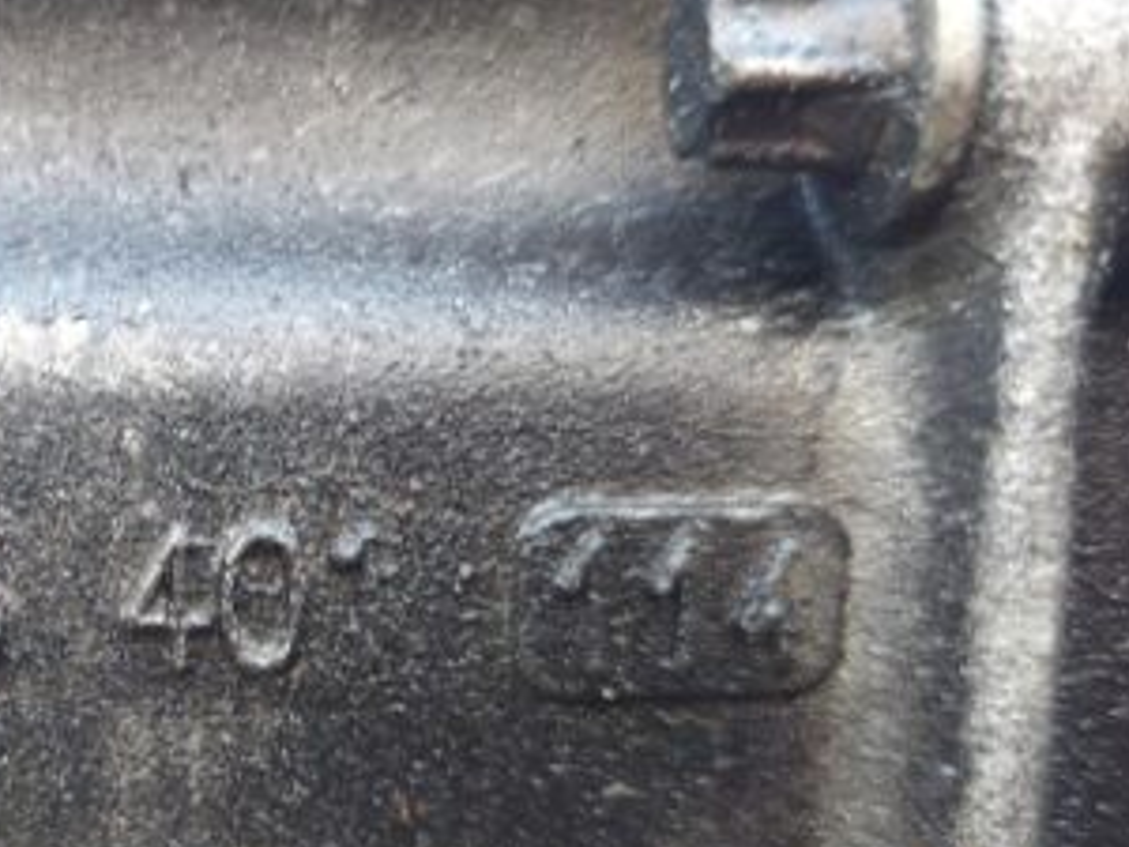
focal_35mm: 50
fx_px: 1631
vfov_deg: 29.0
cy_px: 542
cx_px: 173
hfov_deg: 36.4
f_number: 1.8
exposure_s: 1/50
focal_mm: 5.23
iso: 250
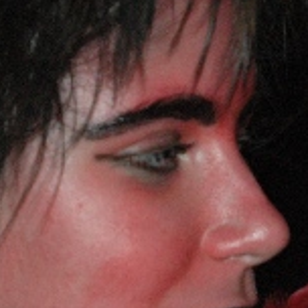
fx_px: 3775
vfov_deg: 4.7
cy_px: 164
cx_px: 93
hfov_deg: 4.7
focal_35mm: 375
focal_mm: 70
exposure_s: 1/60
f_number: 5
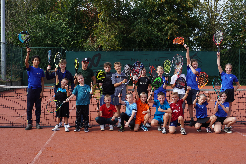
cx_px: 123
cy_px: 82
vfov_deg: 27.3
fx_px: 338
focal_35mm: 50
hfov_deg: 40.0
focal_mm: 33
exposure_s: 1/160
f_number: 7.1
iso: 100
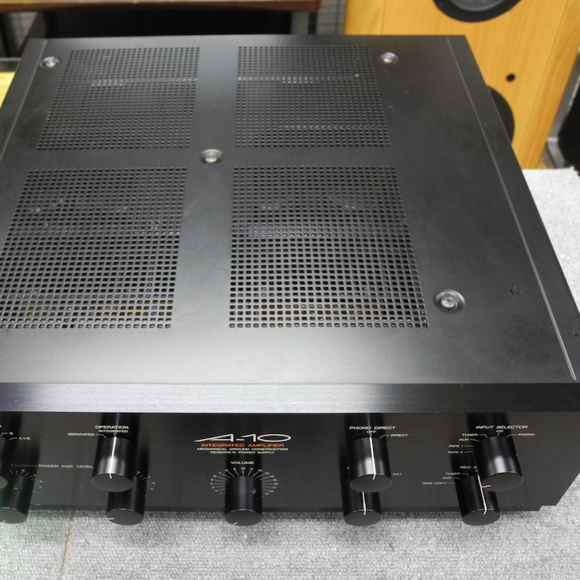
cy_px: 291
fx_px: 720
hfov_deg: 43.7
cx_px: 243
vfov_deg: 43.9
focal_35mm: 38
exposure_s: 1/21.2
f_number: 2.8
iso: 400
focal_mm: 6.8
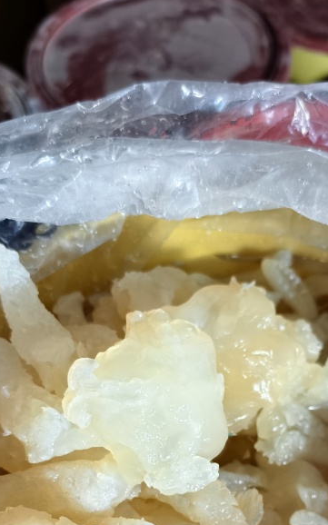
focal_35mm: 45
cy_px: 438
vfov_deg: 41.9
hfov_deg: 28.6
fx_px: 644
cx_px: 184
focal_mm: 5.6
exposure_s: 1/33.3
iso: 1852
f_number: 1.57
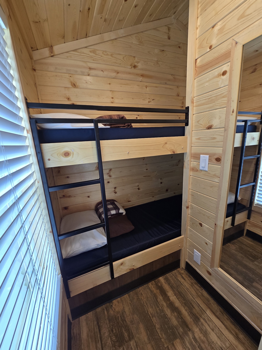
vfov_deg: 106.2
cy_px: 175
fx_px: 131
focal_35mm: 13
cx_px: 131
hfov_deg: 89.9
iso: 100
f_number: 2.2
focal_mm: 2.2
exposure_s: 1/60
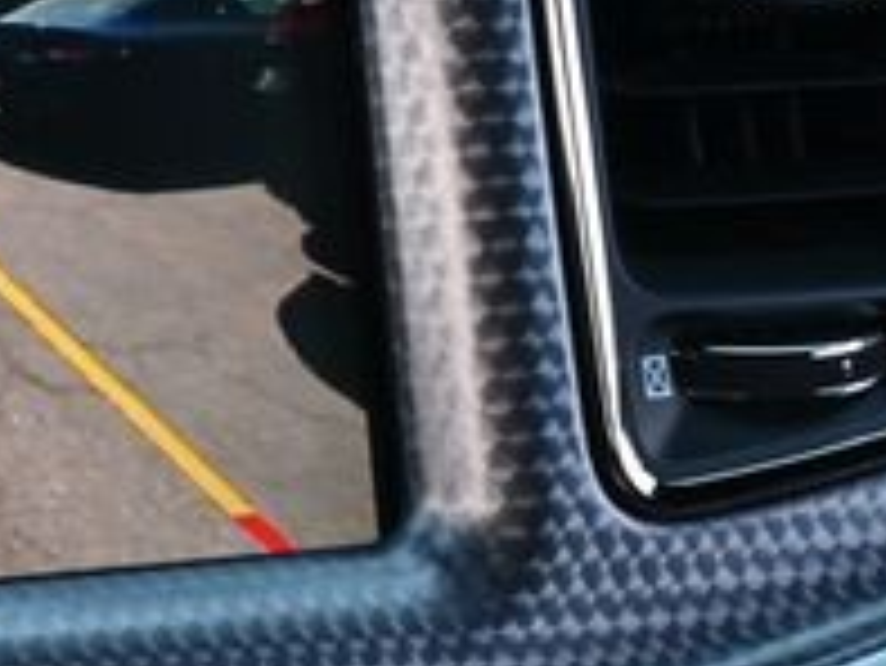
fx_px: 2698
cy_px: 144
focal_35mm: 105
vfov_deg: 14.0
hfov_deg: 17.2
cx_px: -346
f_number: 4
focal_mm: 22.5
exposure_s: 1/125
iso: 450
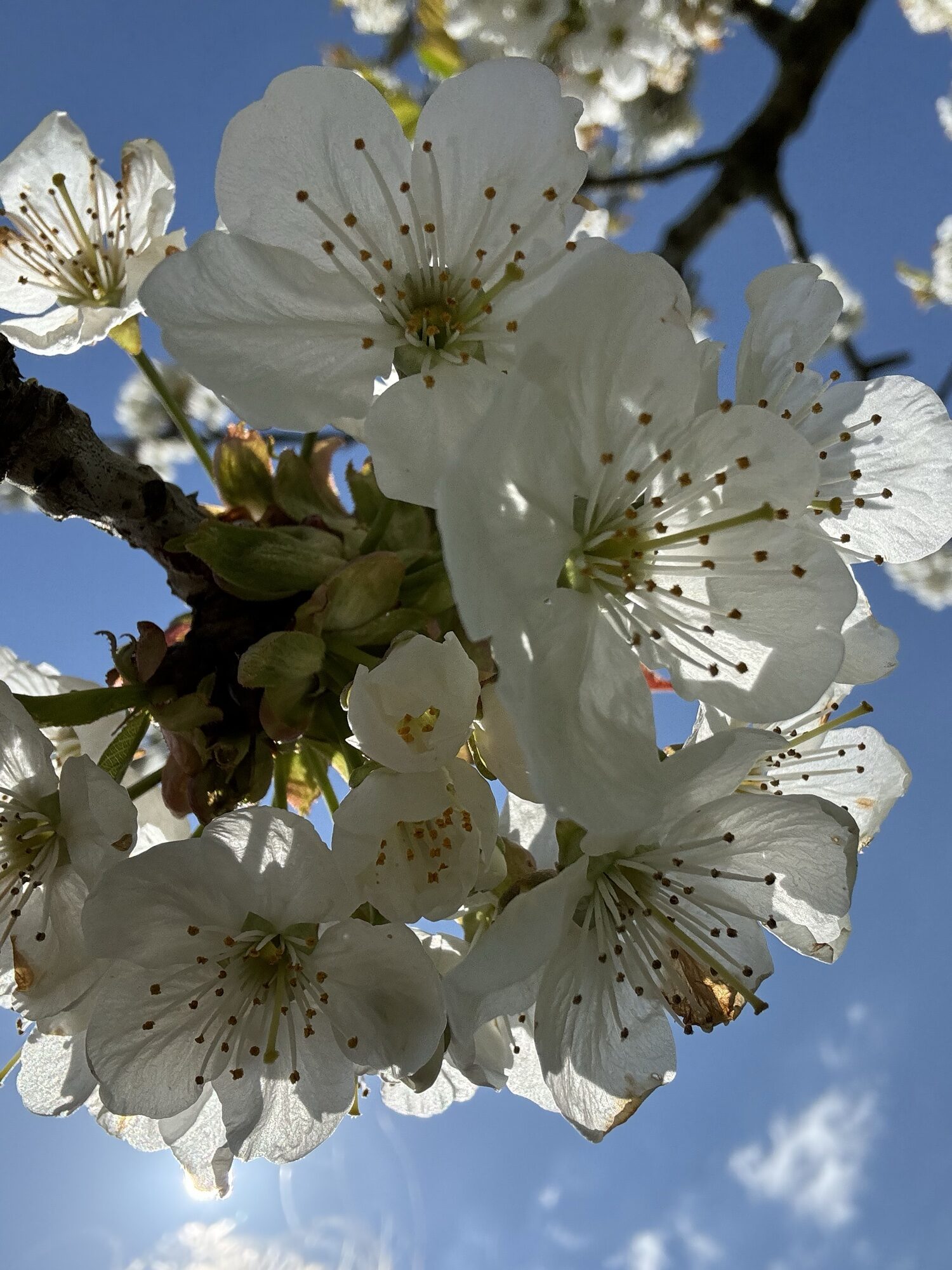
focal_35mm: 30
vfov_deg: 60.0
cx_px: 476
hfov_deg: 46.8
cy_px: 635
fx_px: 1100
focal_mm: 2.69
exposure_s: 1/3155
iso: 25
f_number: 1.9
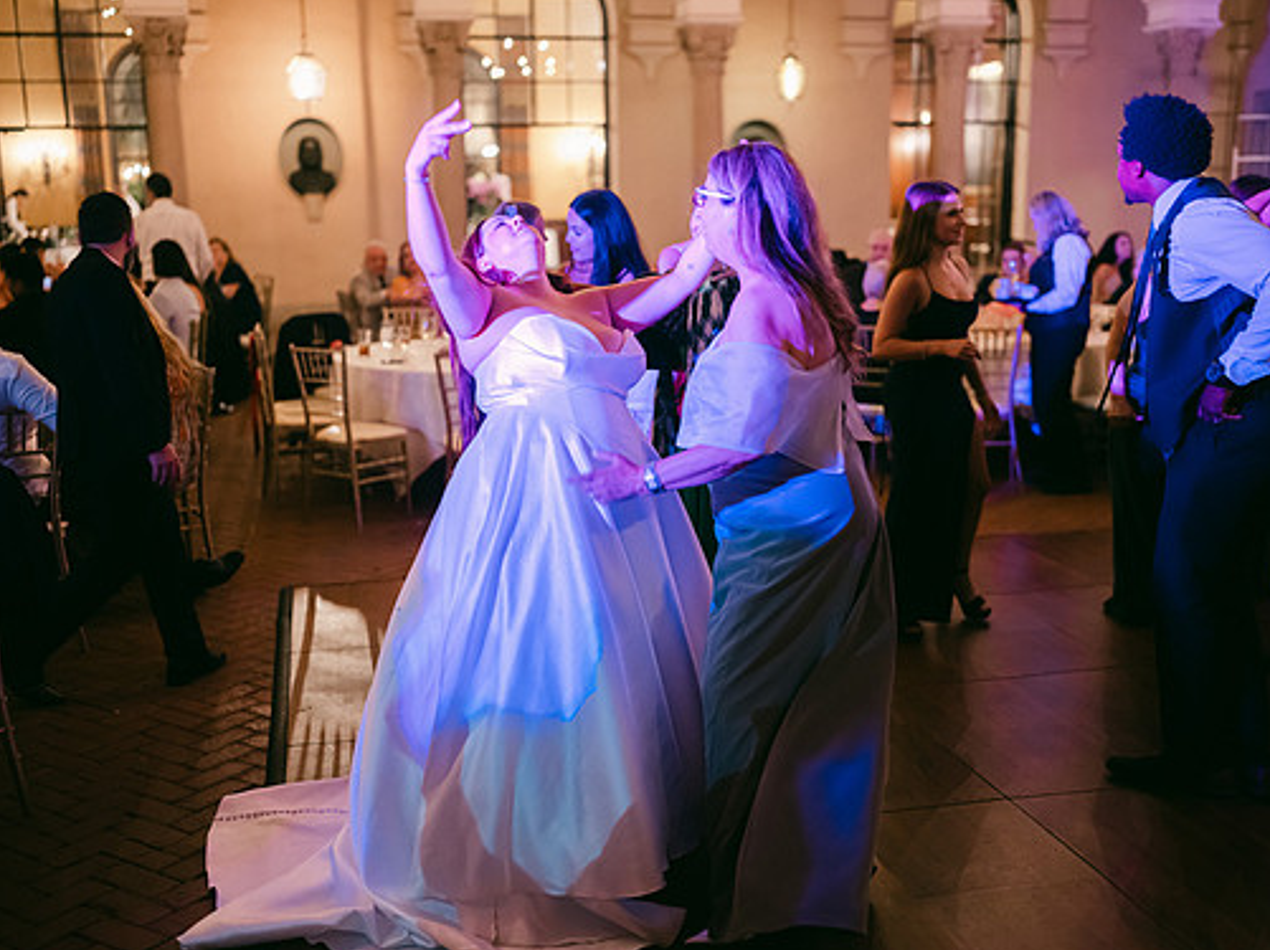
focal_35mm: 39
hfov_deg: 47.9
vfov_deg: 36.8
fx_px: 1430
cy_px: 485
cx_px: 611
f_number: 1.2
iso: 2500
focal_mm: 35
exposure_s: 1/125
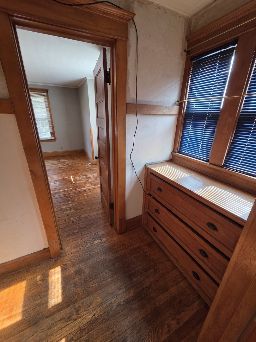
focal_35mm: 13
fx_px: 128
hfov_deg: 89.9
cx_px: 128
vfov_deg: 106.2
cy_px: 171
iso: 250
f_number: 2.2
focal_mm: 2.2
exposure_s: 1/60
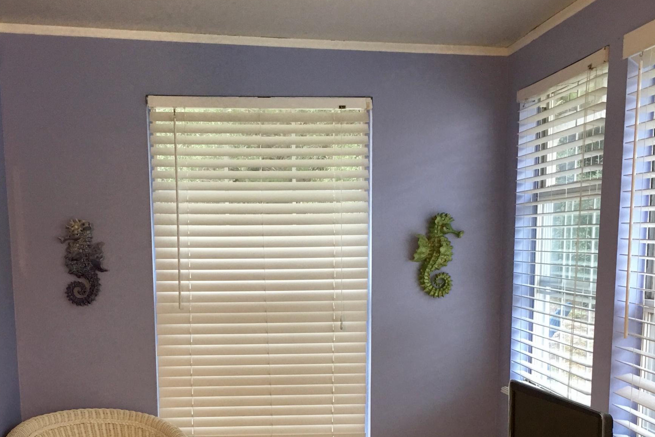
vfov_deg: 25.1
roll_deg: +0.5
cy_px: 406
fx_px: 946
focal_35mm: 52
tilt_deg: -8.7
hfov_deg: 38.2
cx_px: 300
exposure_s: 1/15
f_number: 2.2
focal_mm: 4.15
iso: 50
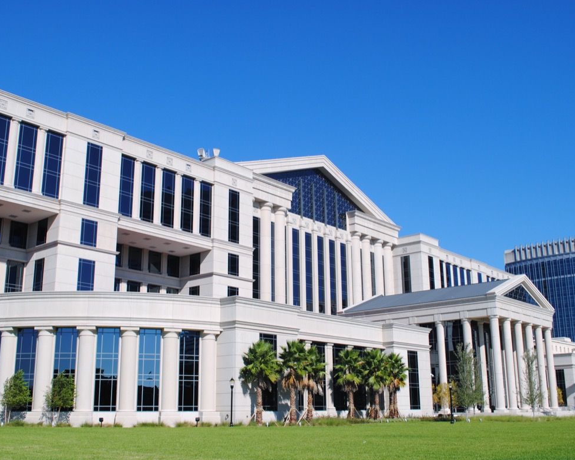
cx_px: 273
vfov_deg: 39.2
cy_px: 231
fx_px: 647
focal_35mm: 38
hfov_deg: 47.9
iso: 100
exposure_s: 1/320
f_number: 9
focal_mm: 22
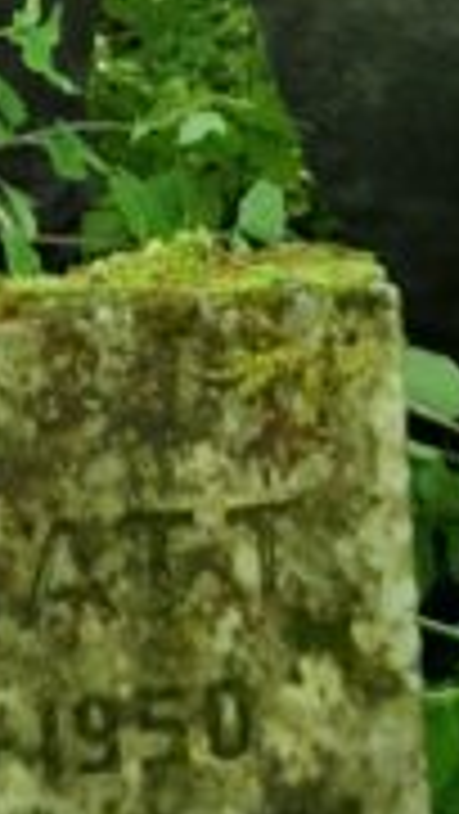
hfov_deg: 8.5
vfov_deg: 14.5
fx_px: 3068
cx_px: -58
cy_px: -220
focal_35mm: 142
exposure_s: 1/180
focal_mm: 5.4
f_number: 1.8
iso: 160
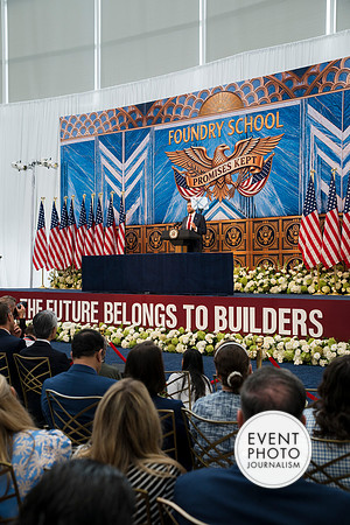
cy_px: 262
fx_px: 569
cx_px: 175
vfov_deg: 49.6
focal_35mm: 39
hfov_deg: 34.2
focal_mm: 39
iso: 400
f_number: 4
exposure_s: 1/160
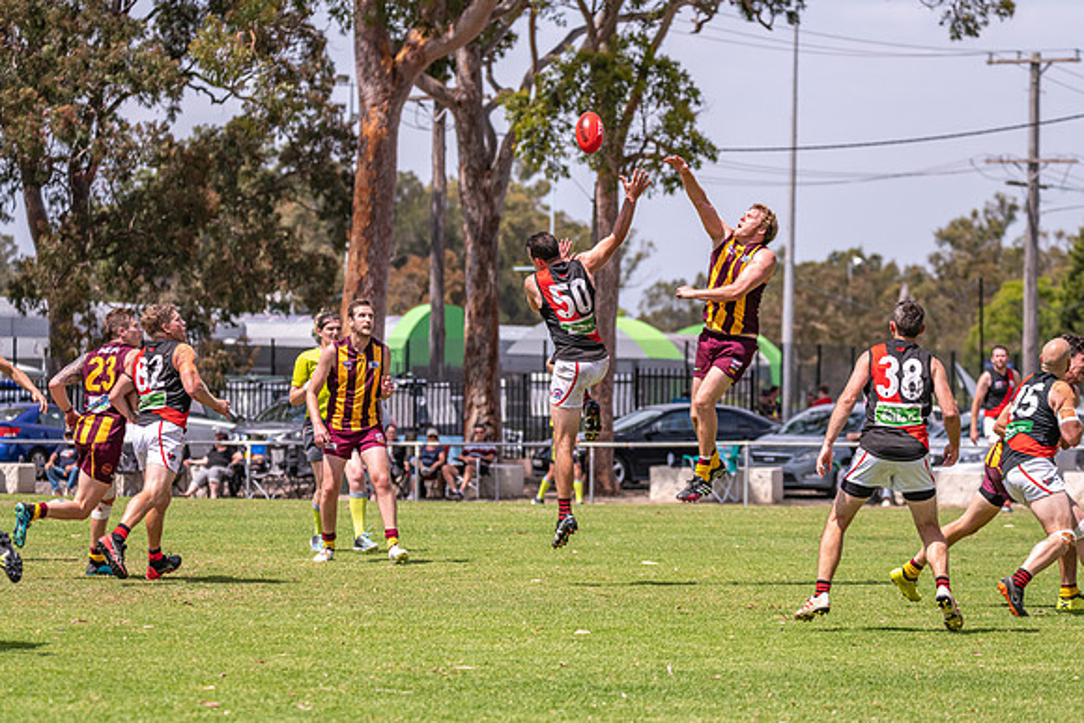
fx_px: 5722
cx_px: 542
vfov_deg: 7.2
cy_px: 362
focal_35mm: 190
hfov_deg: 10.8
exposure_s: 1/4000
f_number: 6.3
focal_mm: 190
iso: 800
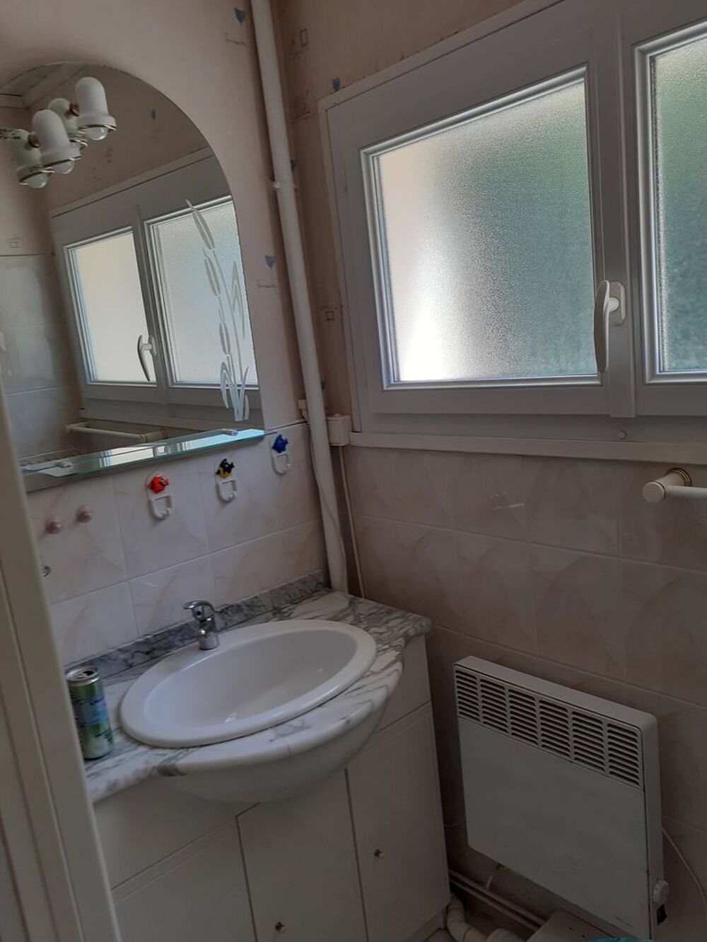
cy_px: 471
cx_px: 354
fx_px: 735
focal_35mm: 27
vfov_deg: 65.3
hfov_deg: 51.4
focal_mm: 3.6
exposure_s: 1/100
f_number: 1.9
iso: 40
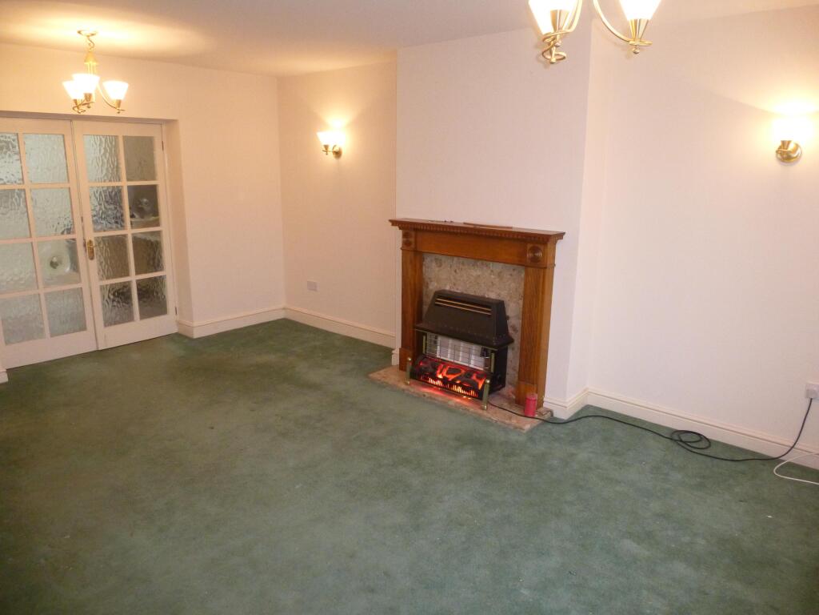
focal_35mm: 24
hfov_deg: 71.6
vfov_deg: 56.8
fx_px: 568
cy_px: 308
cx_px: 410
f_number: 3.3
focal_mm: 4.3
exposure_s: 1/60
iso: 640
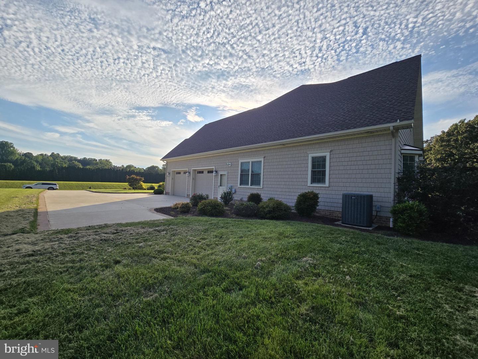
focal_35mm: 13
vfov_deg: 89.9
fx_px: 180
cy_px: 180
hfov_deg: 106.2
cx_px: 239
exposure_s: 1/2797
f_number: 2.2
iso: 50
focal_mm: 2.2
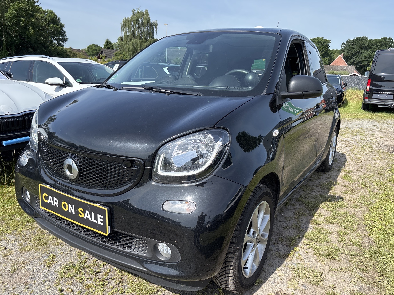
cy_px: 148
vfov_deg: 53.1
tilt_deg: -14.9
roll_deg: -0.1
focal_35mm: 26
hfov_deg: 67.3
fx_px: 296
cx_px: 197
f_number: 1.6
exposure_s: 1/1695
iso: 50
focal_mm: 5.96
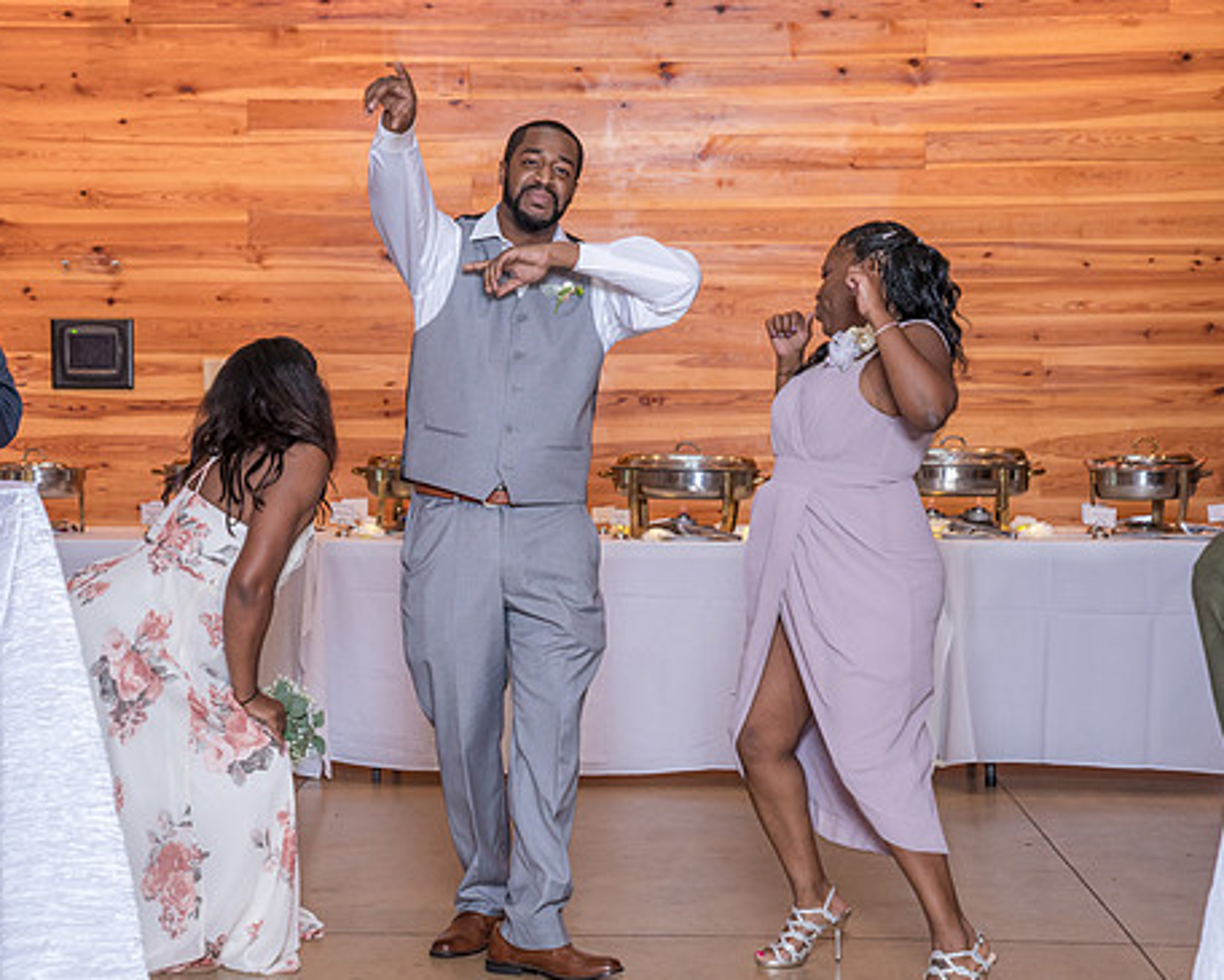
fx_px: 2899
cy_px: 517
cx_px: 526
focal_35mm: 80
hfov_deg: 23.8
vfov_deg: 19.2
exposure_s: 1/100
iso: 2000
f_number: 4
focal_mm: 67
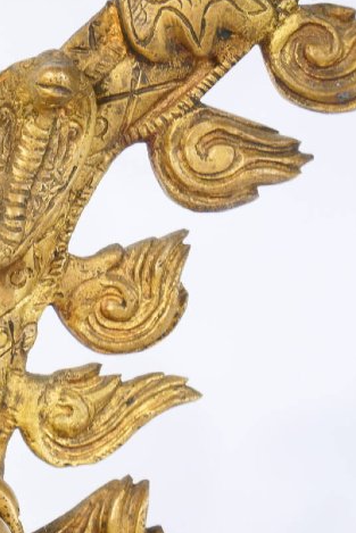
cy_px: 319
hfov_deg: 8.8
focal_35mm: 149
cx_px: -321
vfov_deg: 13.8
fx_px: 2208
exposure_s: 1/125
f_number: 6.3
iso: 200
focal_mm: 28
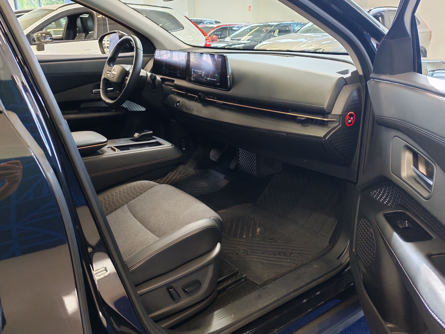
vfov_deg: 45.4
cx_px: 222
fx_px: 399
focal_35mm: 31
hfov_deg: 58.4
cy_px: 167
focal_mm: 6.12
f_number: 1.9
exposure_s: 1/100
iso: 542
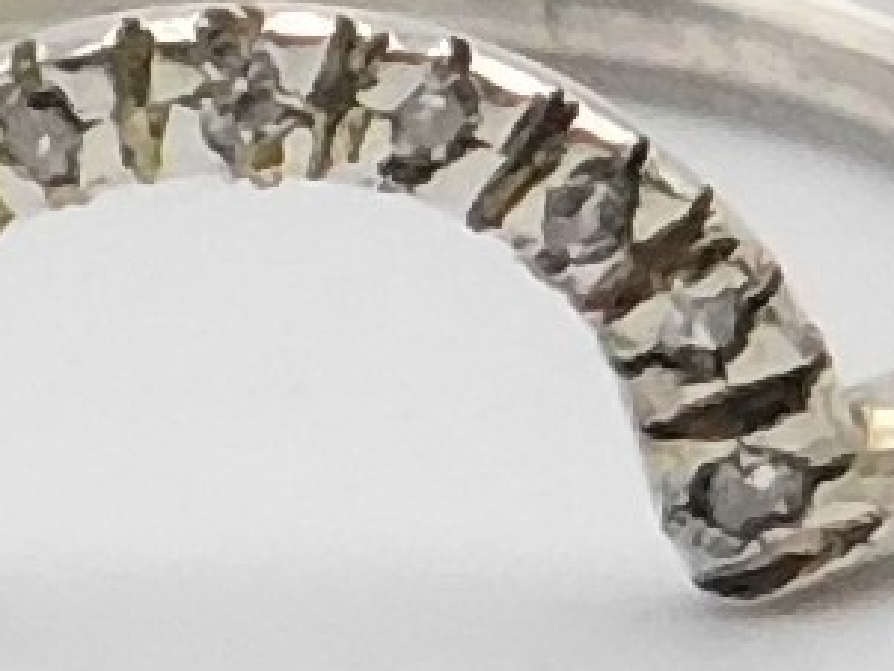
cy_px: 246
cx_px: 258
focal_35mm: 97
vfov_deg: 15.2
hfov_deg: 20.1
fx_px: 2506
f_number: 3
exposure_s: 1/1000
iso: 400
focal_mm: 4
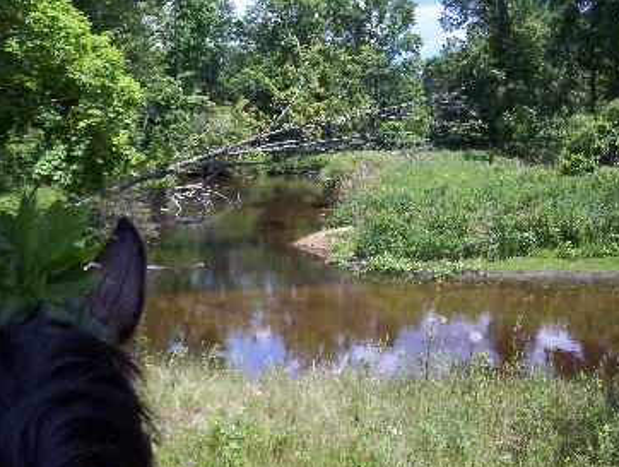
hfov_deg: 42.9
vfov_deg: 33.0
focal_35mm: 44
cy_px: 260
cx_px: 318
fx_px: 788
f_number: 4.5
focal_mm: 6
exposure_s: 1/380
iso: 100
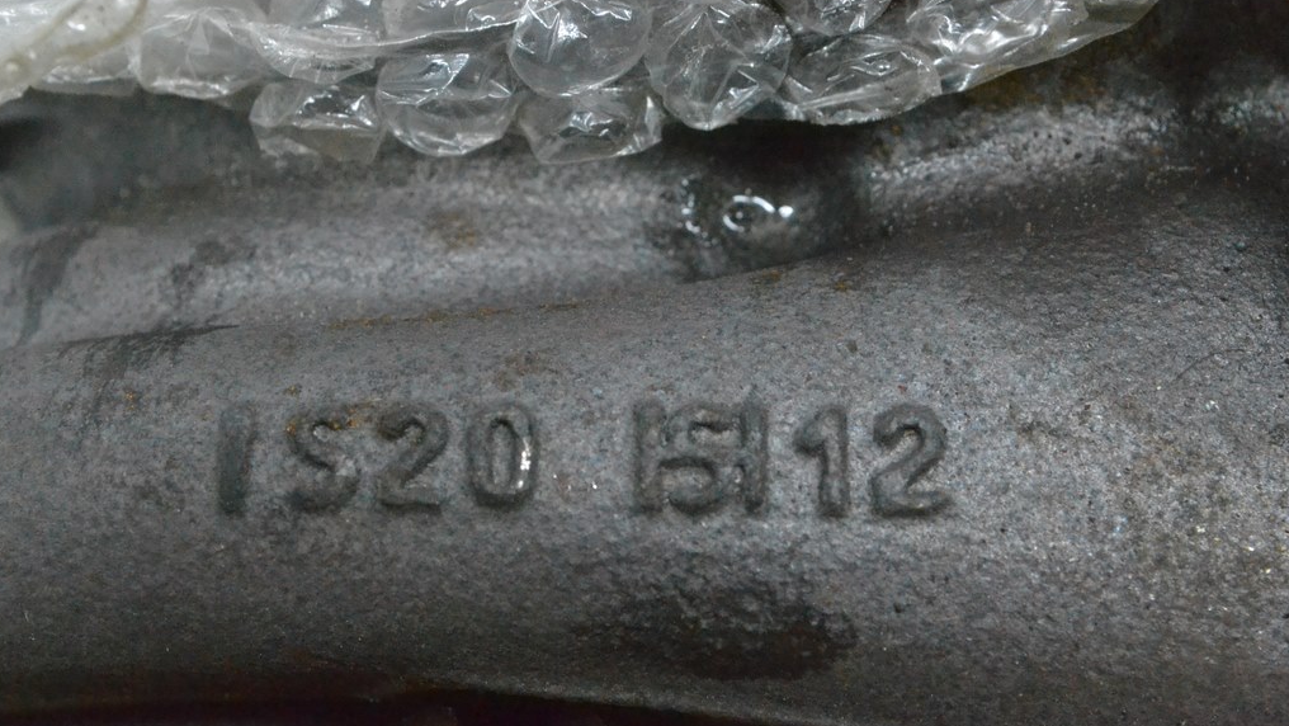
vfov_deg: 15.9
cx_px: 641
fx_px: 2598
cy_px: 356
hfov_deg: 27.9
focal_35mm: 76
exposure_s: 1/160
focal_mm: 48
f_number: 9
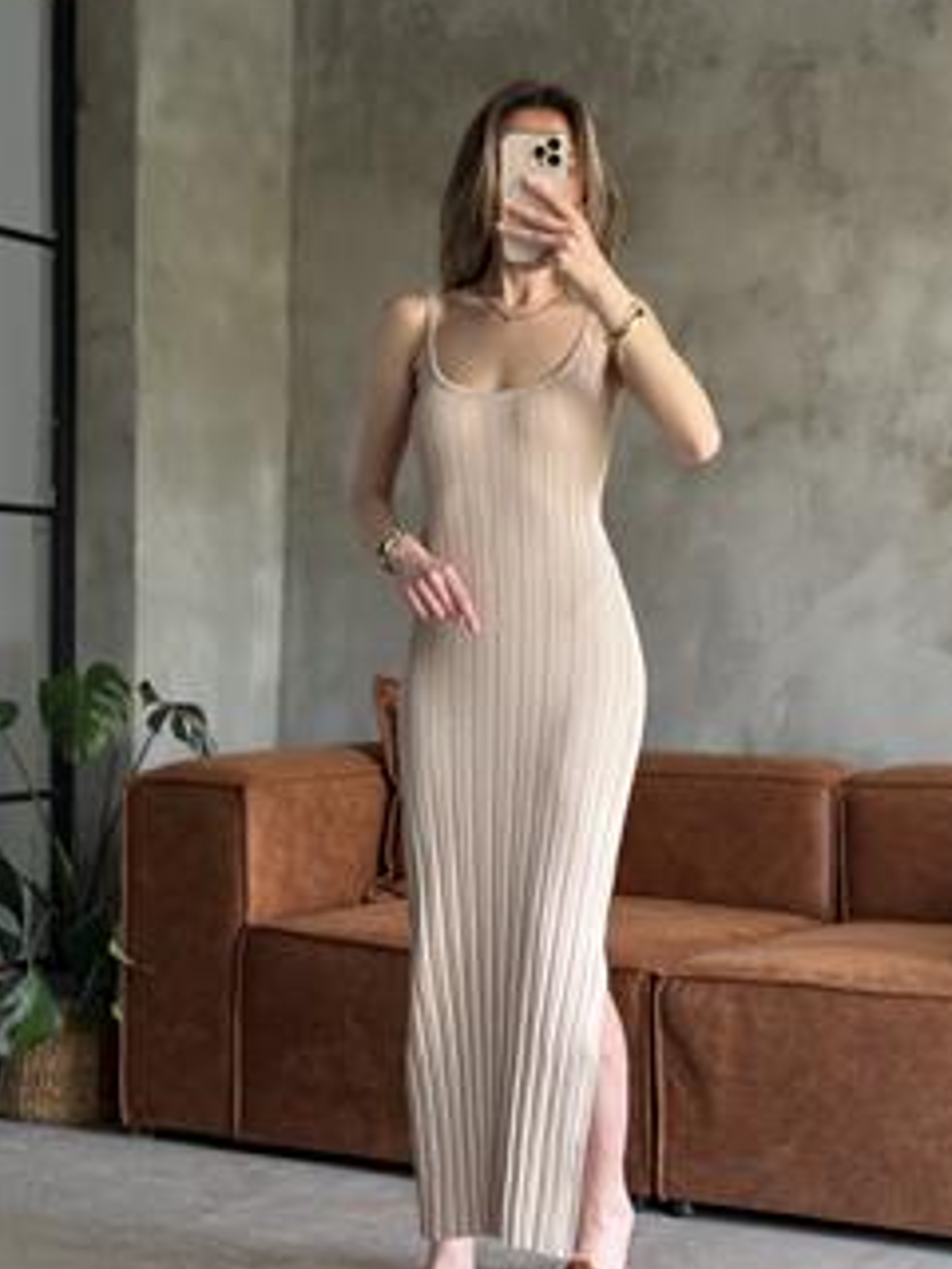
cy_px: 599
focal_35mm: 64
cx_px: 504
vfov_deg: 30.3
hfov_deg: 22.9
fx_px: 2347
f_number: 1.78
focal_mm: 6.76
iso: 125
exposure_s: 1/69
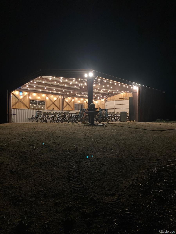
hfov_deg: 49.7
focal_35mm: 28
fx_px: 190
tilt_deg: +1.1
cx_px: 88
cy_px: 117
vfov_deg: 63.4
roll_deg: -0.2
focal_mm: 3.99
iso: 640
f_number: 1.8
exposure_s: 1/20
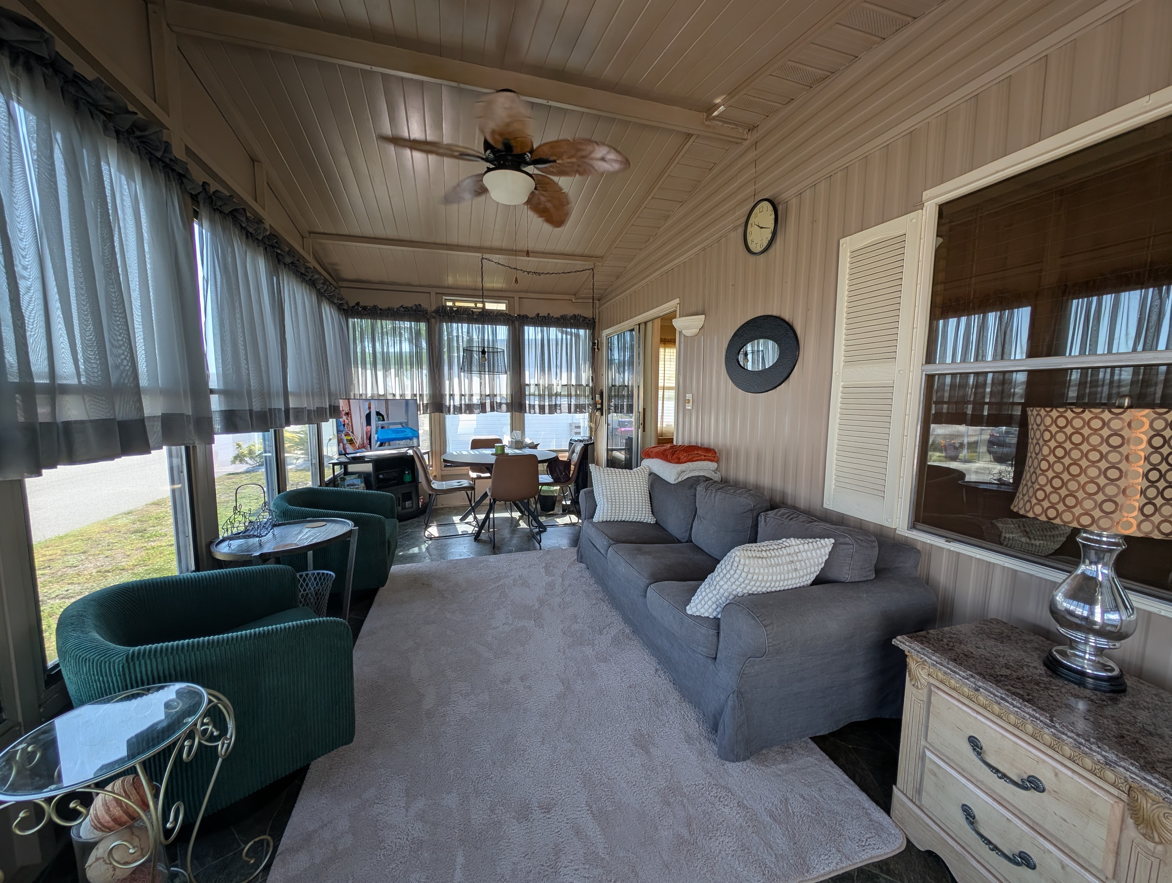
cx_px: 586
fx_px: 407
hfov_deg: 110.5
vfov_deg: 94.6
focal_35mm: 12
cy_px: 442
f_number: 1.95
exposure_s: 1/68.3
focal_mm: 2.23
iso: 38
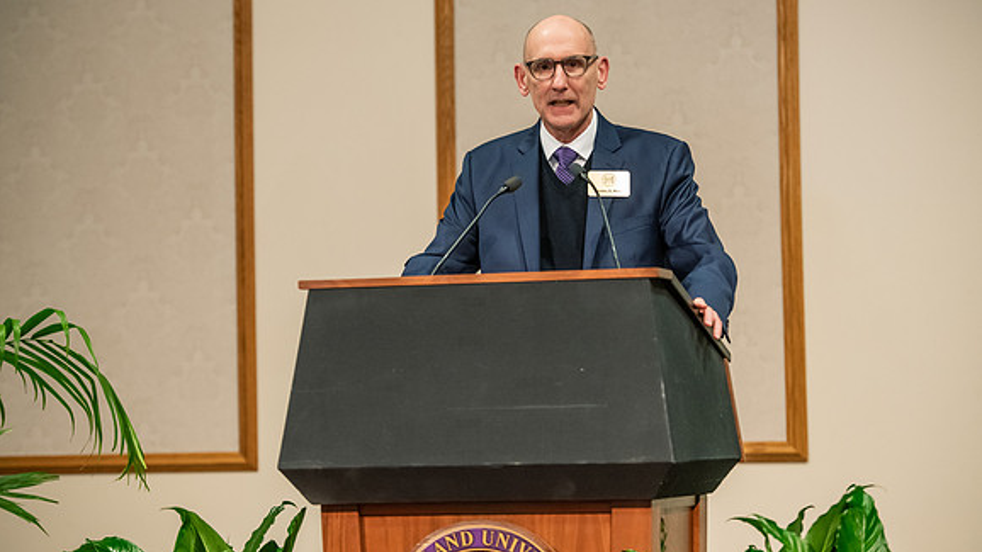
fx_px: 3176
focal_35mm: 122
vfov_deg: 9.9
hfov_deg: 17.6
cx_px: 491
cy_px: 274
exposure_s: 1/160
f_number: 3.2
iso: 2500
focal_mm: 116
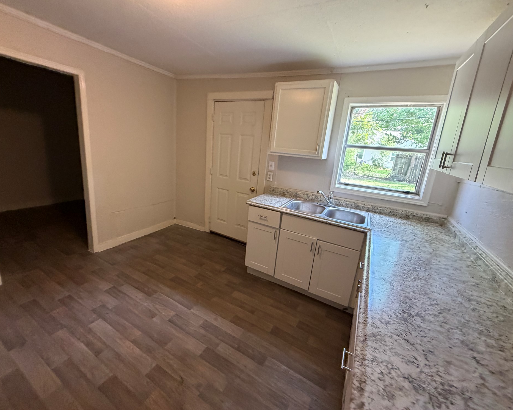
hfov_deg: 96.7
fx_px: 228
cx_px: 244
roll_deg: +1.7
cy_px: 200
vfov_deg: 84.0
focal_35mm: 15
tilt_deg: -9.7
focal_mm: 2.22
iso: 320
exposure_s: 1/105
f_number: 2.2
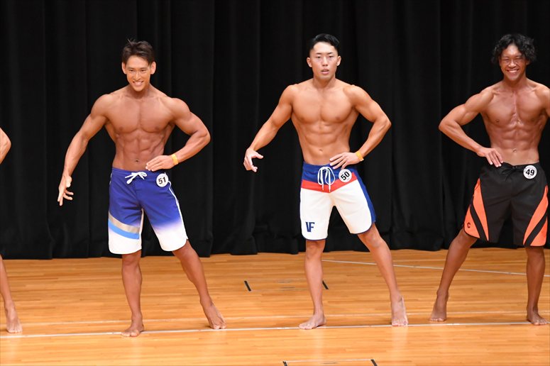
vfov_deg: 5.1
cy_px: 183
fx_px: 4123
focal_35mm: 270
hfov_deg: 7.6
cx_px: 275
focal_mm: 180
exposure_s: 1/400
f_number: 5.6
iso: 5000
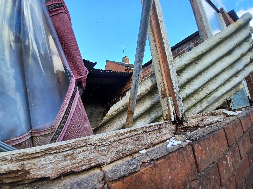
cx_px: 126
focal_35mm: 13
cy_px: 94
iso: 40
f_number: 2.2
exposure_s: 1/257
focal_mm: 1.42
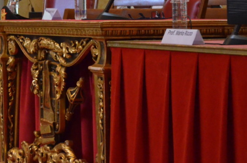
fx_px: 1006
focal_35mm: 147
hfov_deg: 13.8
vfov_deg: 9.3
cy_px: 33
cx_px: -9
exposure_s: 1/80
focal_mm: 42
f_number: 6.3
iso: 4000
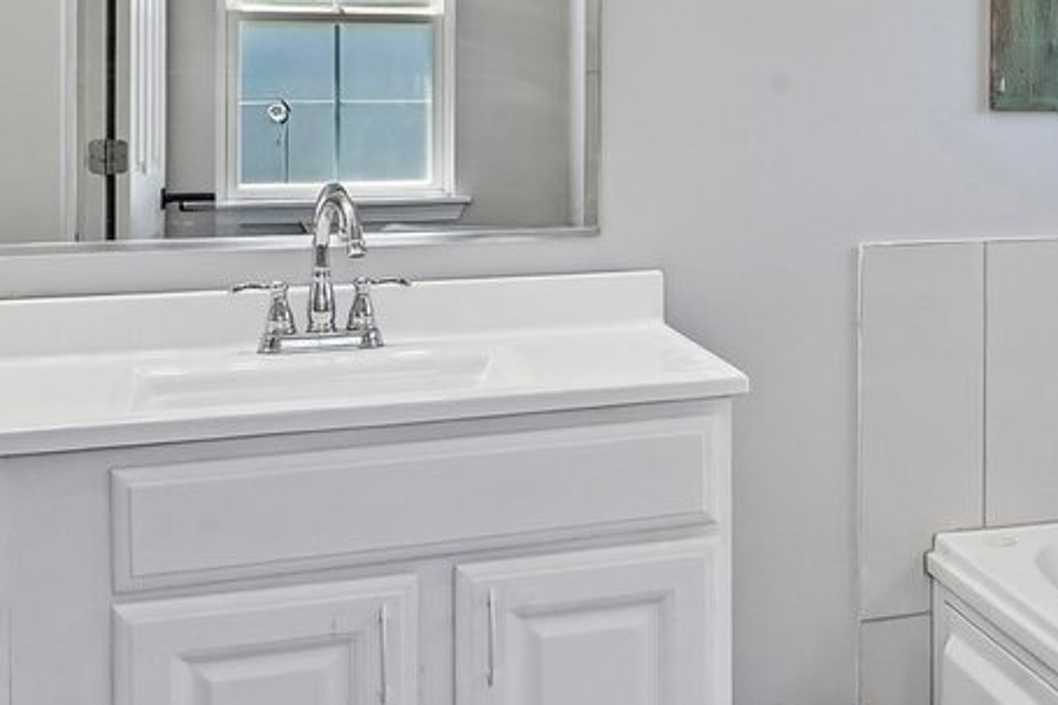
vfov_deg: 23.5
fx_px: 1674
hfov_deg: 31.1
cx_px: 1172
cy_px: 170
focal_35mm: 57
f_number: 13
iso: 400
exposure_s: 1/40
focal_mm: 16
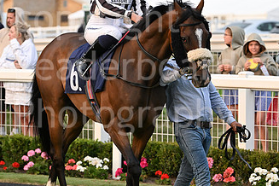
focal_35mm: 213
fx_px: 1651
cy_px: 74
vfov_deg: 6.4
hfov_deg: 9.7
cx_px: 126
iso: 1600
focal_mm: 120
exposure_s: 1/800
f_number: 4
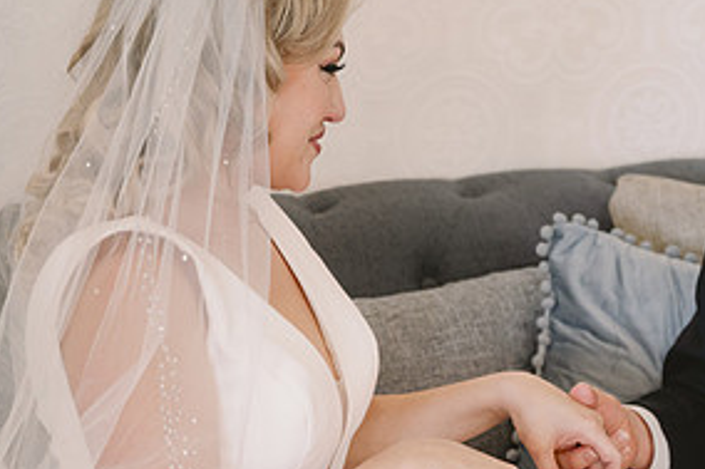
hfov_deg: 14.3
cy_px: 347
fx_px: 2799
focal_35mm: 143
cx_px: 566
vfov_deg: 9.6
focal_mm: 70
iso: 1600
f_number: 2.8
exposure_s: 1/200
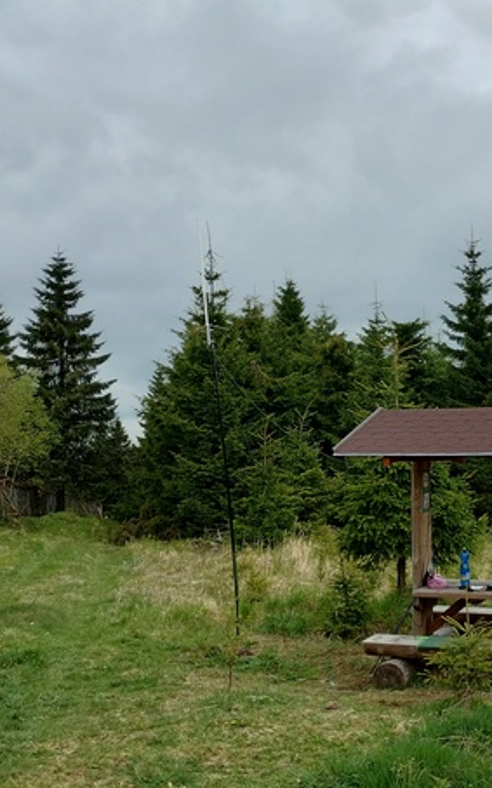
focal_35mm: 42
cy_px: 405
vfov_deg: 47.2
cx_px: 428
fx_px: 901
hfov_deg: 29.5
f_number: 1.8
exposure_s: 1/874
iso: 100
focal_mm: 4.27
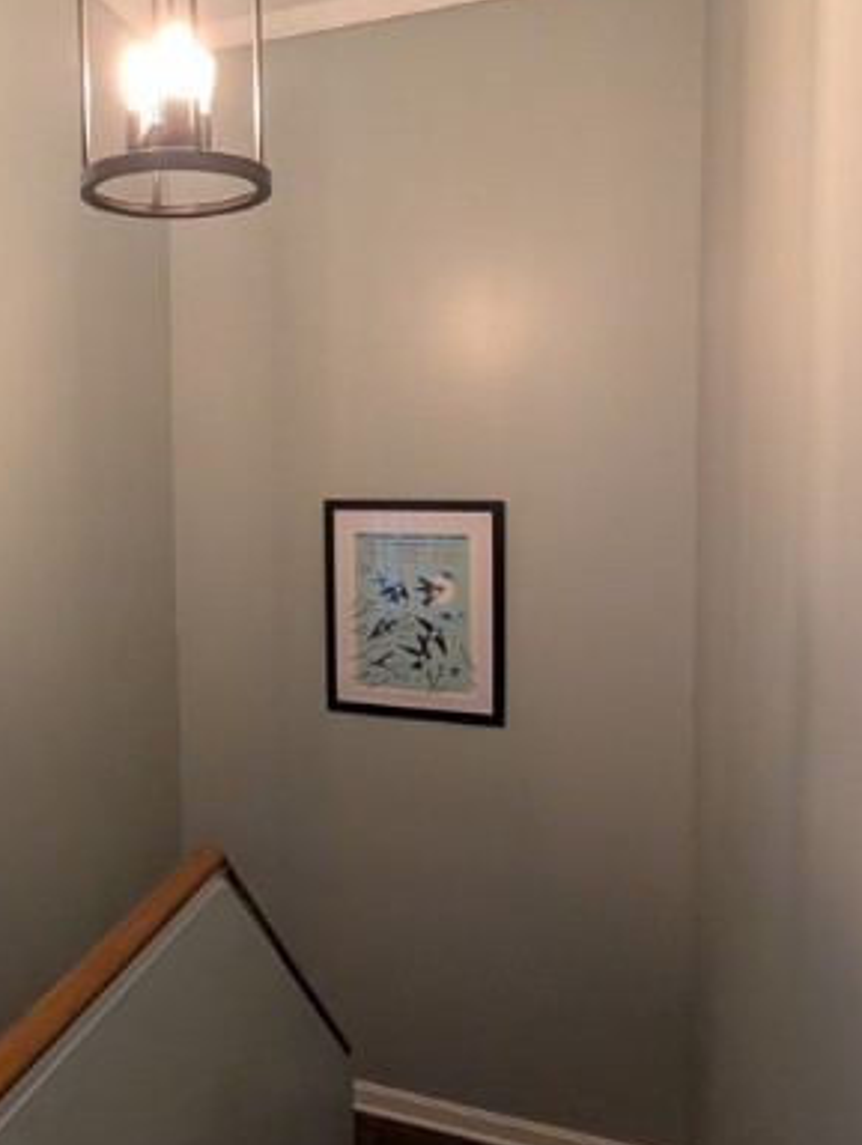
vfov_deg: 66.9
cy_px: 492
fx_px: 861
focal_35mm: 26
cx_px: 227
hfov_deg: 51.2
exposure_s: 1/60
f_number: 2.2
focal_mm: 1.95
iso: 451
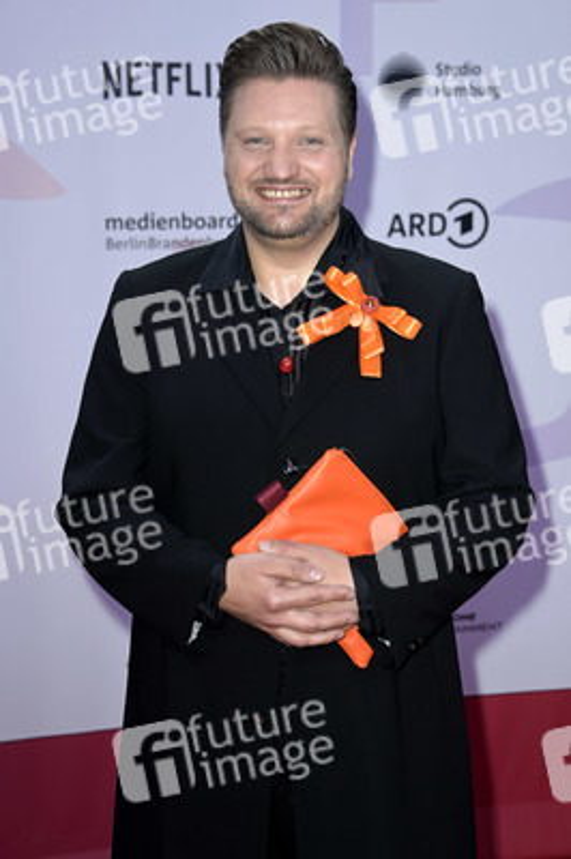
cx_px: 286
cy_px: 430
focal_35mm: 85
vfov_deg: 23.9
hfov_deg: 16.0
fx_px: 2026
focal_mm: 85
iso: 400
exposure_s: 1/250
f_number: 5.6
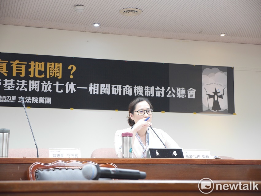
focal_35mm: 70
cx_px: 130
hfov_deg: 27.8
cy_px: 98
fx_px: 528
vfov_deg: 21.0
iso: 640
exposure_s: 1/80
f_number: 2.8
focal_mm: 35
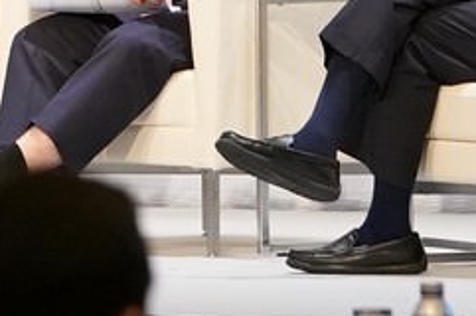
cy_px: -646
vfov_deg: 1.7
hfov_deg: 2.5
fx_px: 10880
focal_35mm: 824
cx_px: -304
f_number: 3.5
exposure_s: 1/250
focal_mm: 124
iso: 4000
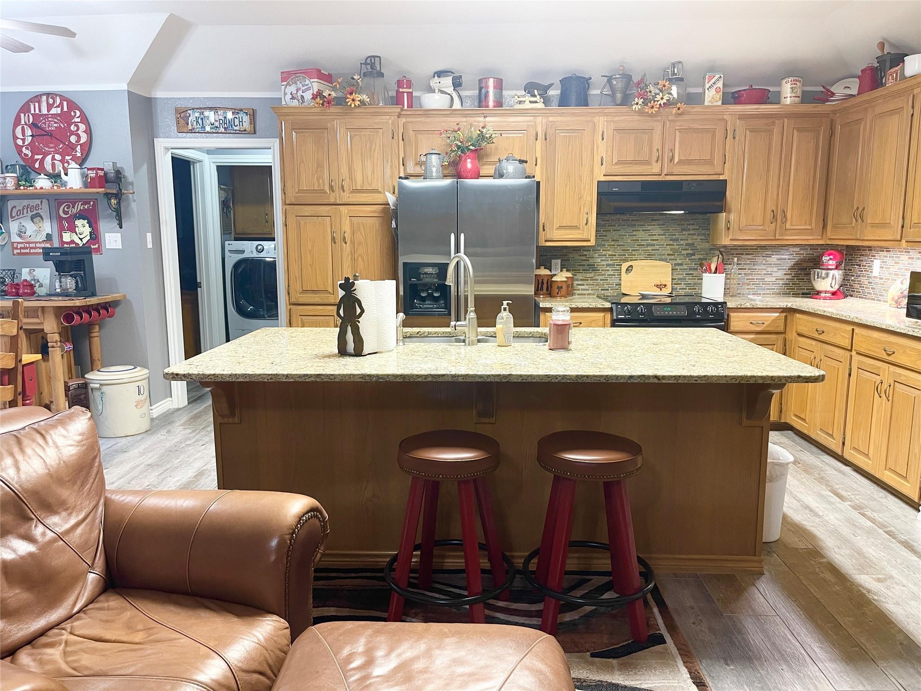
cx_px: 460
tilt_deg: -10.0
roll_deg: +0.1
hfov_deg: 69.4
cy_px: 346
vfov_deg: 54.9
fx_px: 665
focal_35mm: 25
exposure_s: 1/60
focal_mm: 5.1
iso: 250
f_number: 1.6
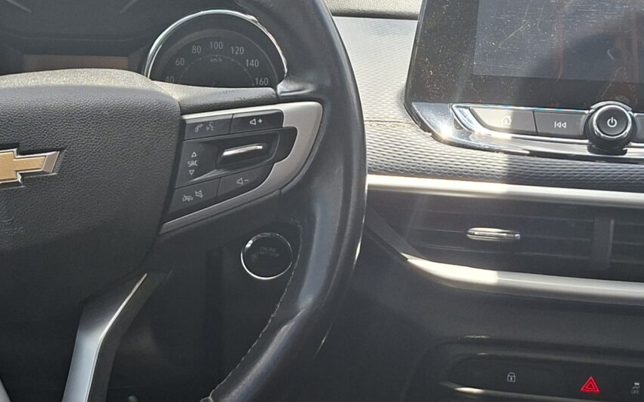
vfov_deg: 17.8
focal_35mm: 73
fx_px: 1281
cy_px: 259
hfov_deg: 28.2
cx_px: 278
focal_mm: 5.54
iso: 50
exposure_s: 1/321
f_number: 1.8
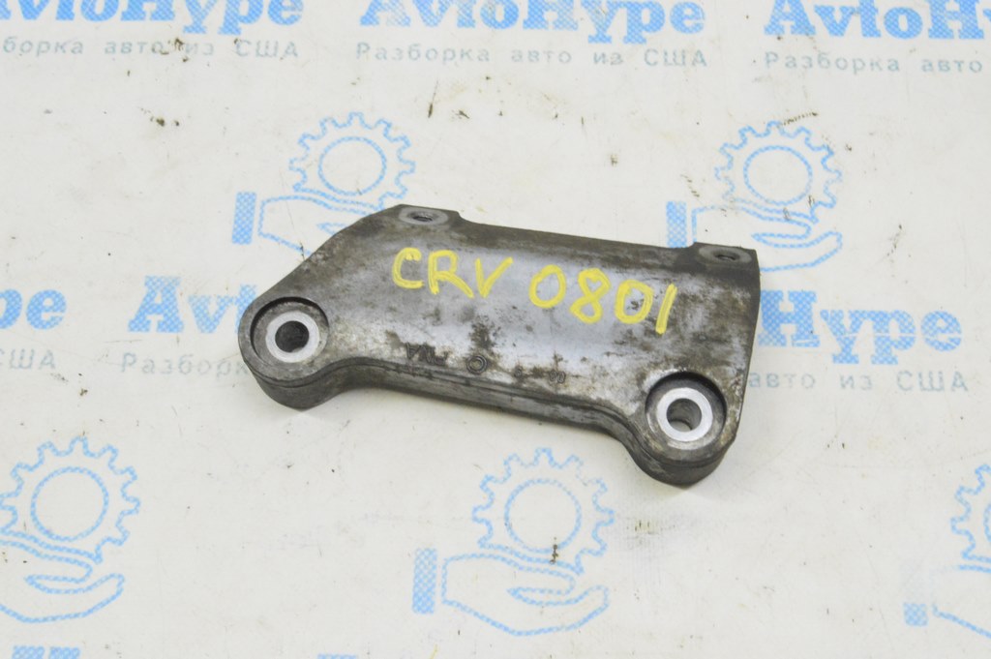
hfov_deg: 42.4
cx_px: 496
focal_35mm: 46
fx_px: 1279
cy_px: 330
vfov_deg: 28.9
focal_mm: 31
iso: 6400
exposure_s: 1/15
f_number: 20
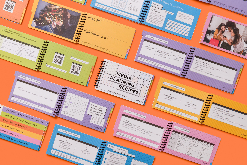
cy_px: 82
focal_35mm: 52
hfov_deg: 38.2
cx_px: 124
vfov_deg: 26.0
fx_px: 357
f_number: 11
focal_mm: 52
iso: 100
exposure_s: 1/125
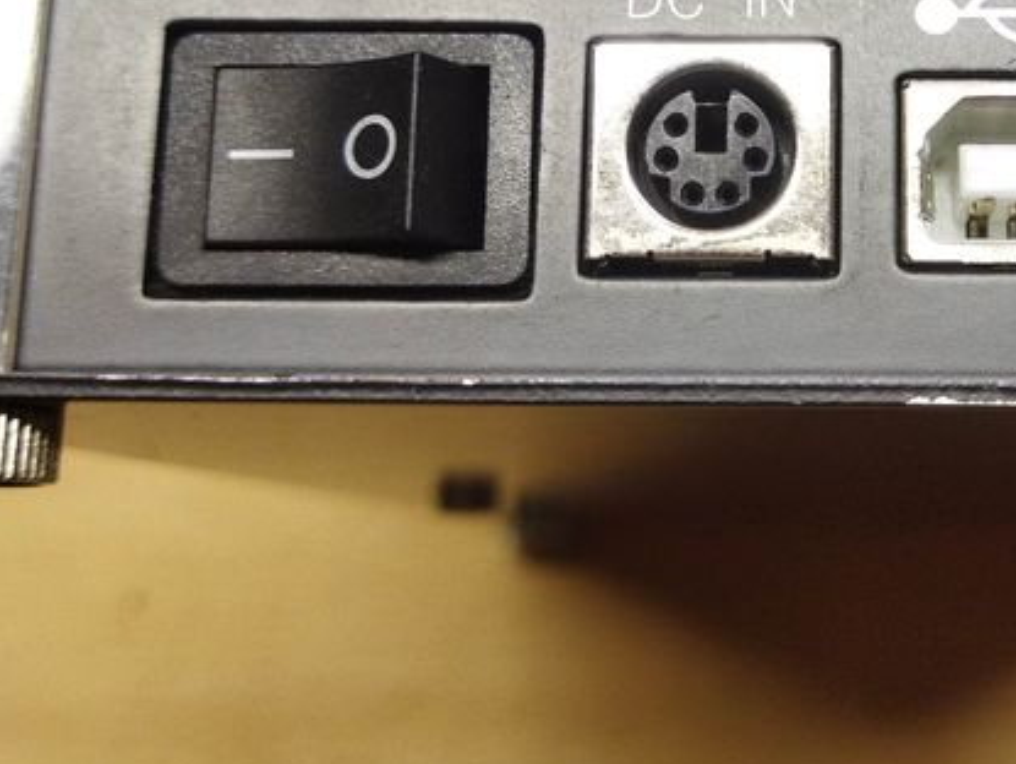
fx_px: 1909
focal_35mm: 65
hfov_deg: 29.0
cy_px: 110
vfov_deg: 22.2
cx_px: 850
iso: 170
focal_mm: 4.71
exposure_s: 1/50
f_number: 1.79
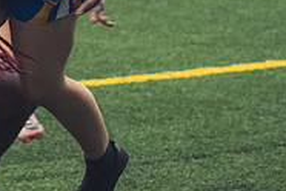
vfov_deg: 4.2
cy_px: -65
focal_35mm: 328
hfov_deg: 6.2
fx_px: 2606
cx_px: -88
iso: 4500
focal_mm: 70
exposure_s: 1/320
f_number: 2.8
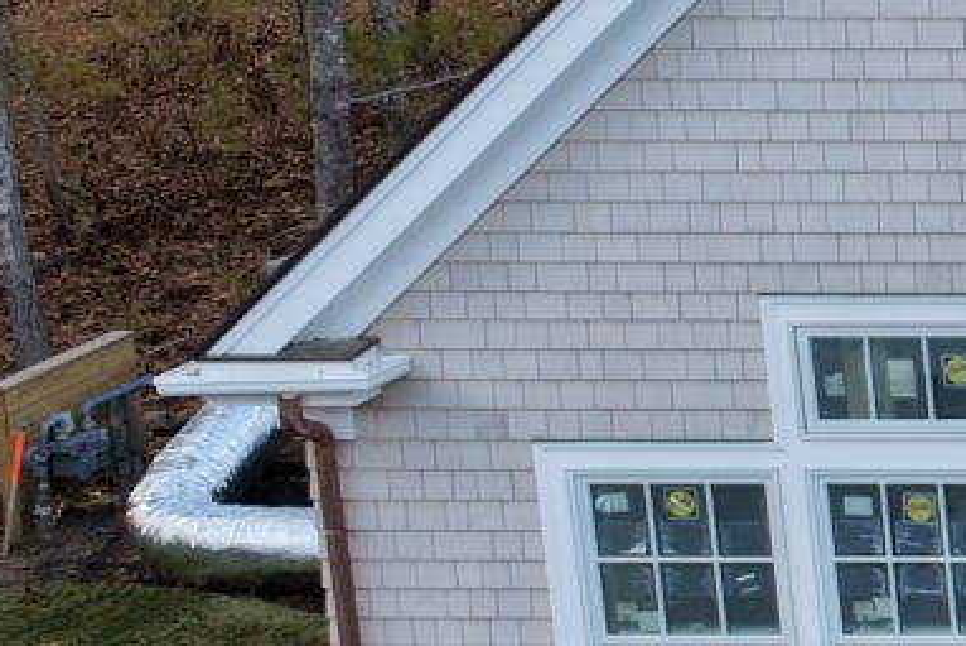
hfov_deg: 8.6
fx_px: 5021
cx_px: 3170
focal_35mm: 187
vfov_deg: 7.4
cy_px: 337
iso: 100
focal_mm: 14.45
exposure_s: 1/80
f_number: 2.8
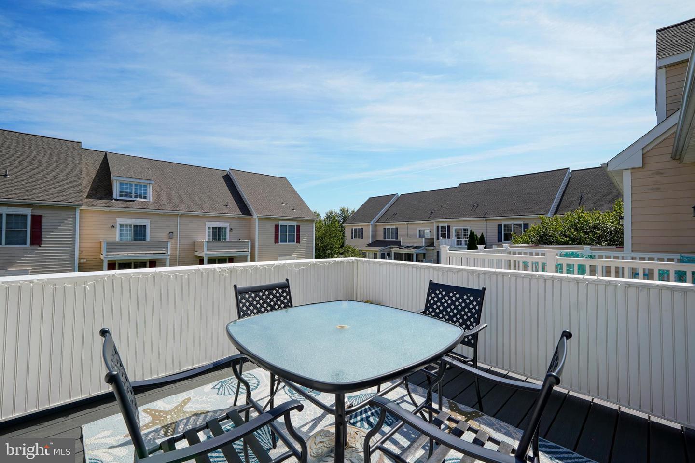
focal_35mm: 15
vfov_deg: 77.3
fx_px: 290
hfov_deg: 100.4
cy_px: 232
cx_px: 348
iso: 125
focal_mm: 10
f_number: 8
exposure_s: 1/250
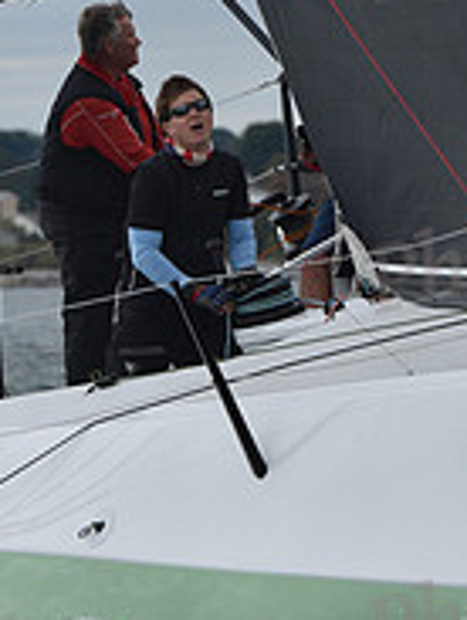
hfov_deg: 2.5
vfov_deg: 3.3
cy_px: 449
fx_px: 10899
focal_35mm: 608
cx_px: 196
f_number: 7.1
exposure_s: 1/1000
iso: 400
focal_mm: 200
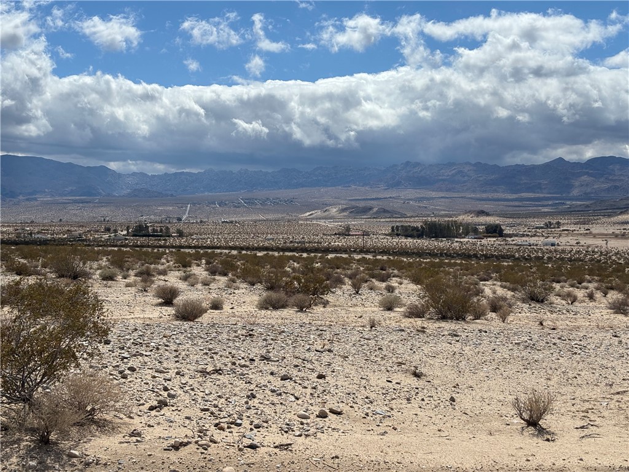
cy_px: 236
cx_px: 314
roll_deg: +1.1
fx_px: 945
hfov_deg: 36.8
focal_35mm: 52
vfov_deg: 28.0
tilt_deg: -2.2
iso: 32
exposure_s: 1/7692
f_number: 1.6
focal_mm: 5.96
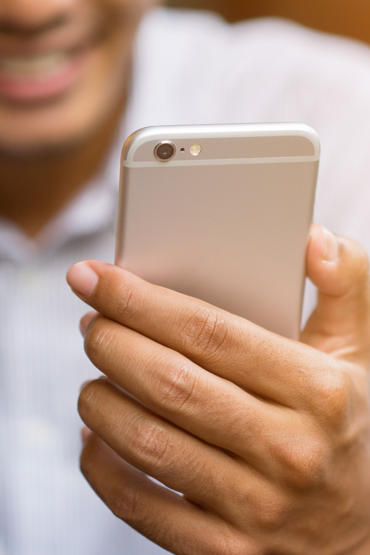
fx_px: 1881
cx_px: 455
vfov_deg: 16.8
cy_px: 270
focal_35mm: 122
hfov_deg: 11.0
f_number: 2.2
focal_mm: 55
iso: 250
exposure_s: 1/250
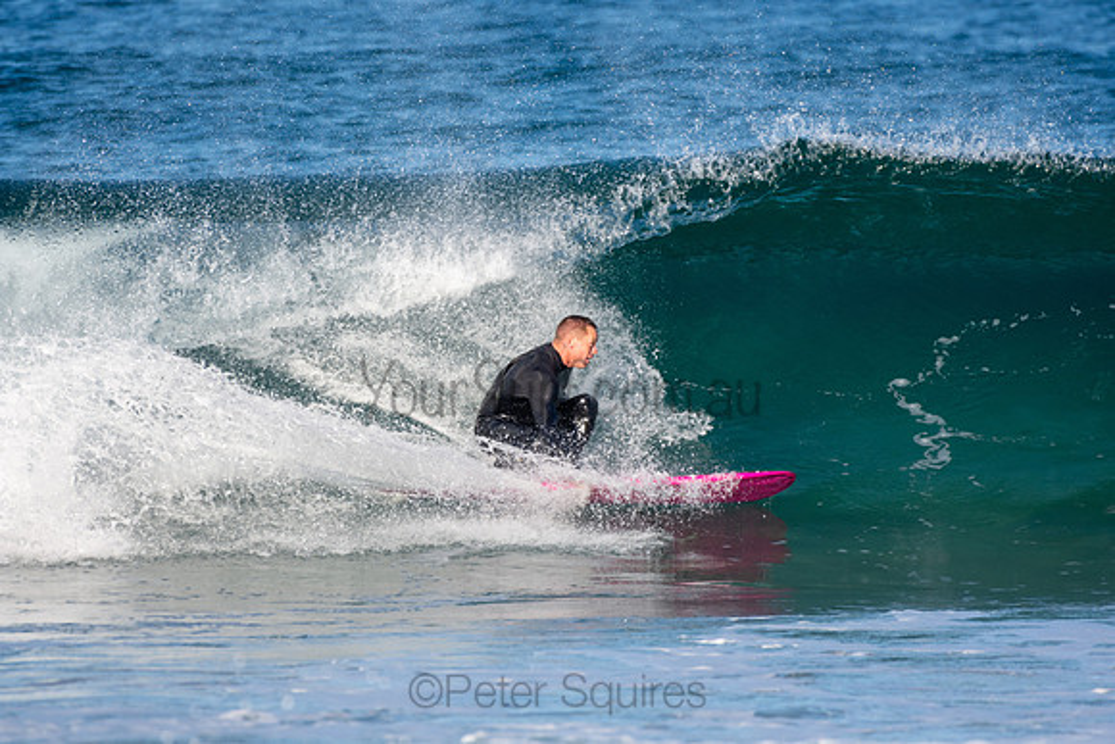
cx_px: 558
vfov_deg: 1.8
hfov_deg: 2.7
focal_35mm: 750
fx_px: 23234
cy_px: 372
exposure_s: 1/1250
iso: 220
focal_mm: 500
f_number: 5.6
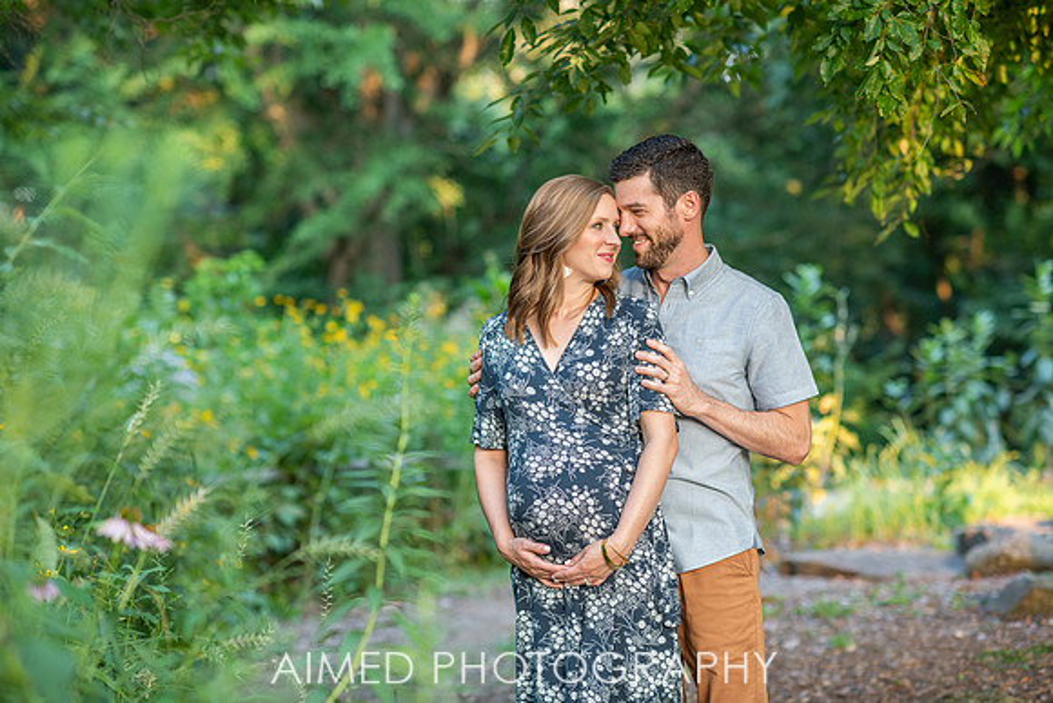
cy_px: 352
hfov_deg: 23.9
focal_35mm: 85
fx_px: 2487
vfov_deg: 16.1
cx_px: 526
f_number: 2.5
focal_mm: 85
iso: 250
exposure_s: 1/250
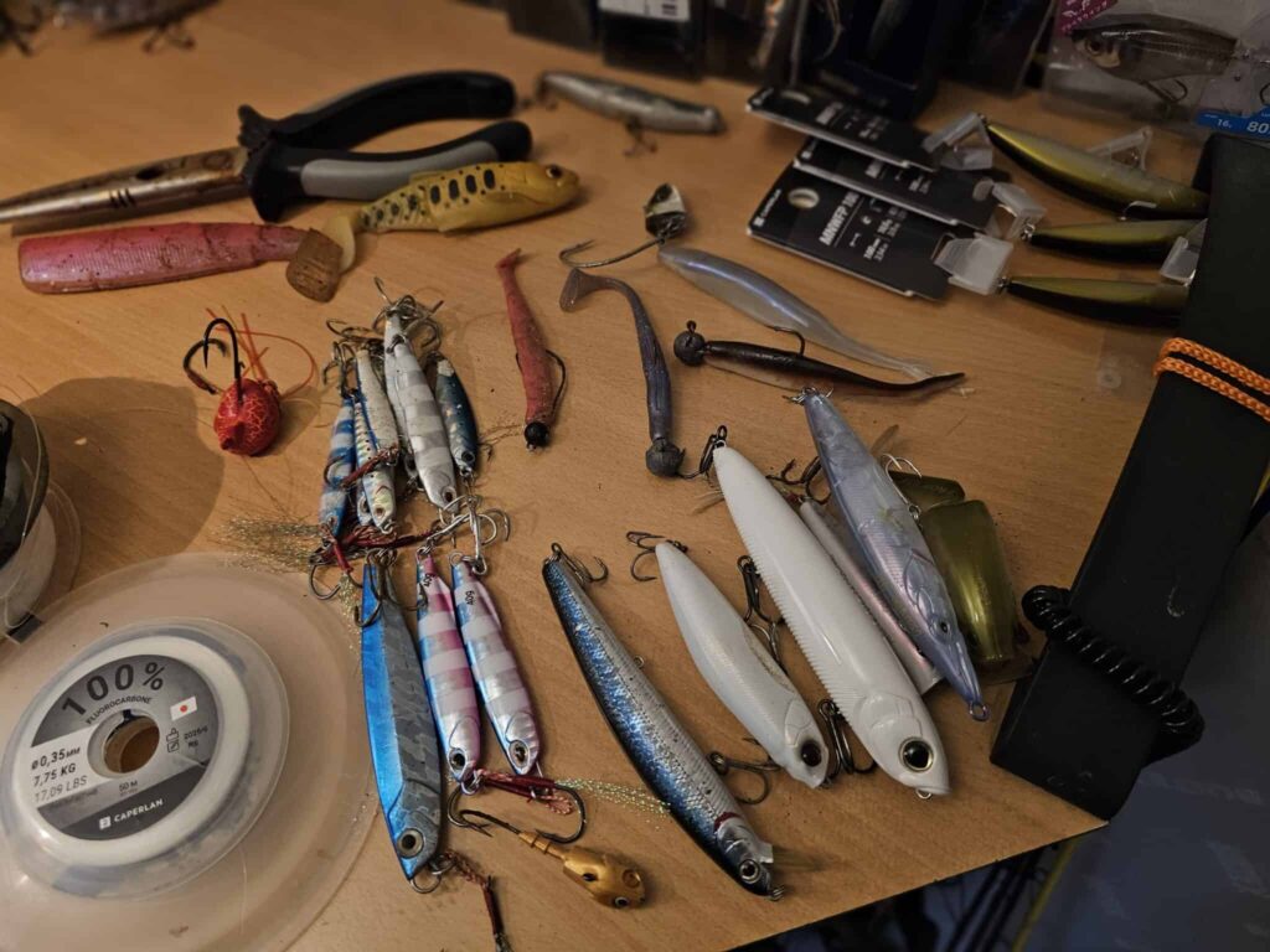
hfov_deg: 73.9
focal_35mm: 23
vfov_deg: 58.9
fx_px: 844
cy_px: 476
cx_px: 635
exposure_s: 1/120
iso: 250
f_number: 1.7
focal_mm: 6.3
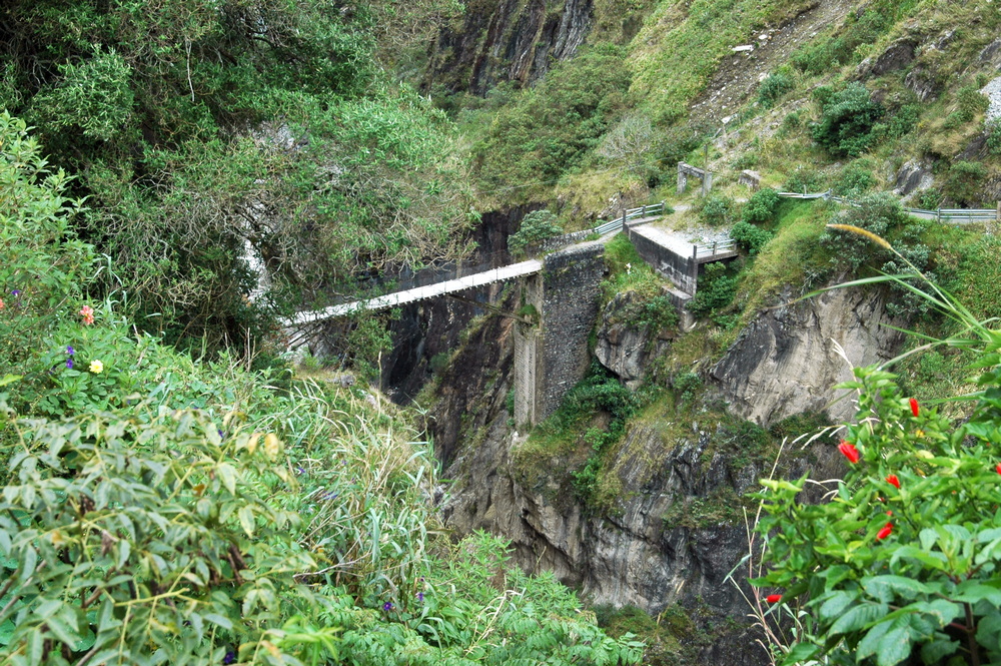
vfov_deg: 20.1
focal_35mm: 68
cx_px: 500
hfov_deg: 29.9
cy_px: 333
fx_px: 1875
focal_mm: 45
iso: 200
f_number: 8
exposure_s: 1/125
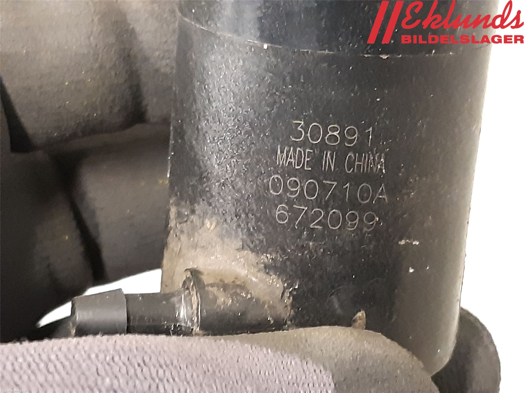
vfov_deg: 53.1
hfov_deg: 67.3
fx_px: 394
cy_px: 196
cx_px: 262
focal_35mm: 26
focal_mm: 3.93
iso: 500
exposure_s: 1/24
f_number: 1.7
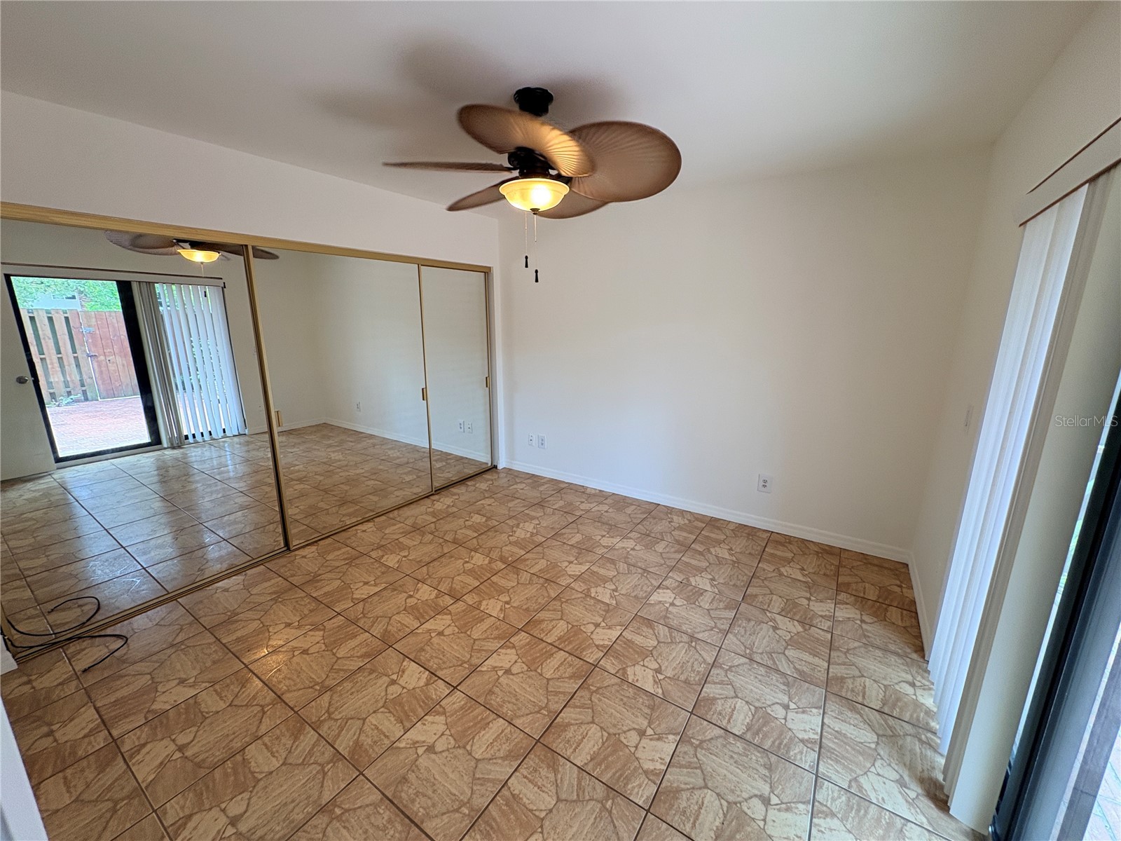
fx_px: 453
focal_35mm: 14
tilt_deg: -11.5
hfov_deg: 102.1
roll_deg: -0.6
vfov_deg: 85.7
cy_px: 420
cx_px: 560
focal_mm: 2.22
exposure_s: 1/120
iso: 160
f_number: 2.2
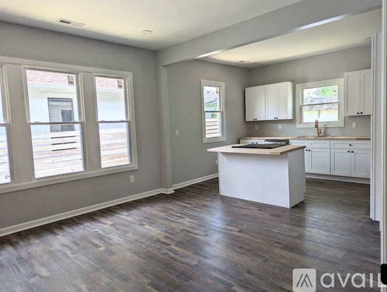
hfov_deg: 71.5
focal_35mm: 24
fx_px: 269
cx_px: 194
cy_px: 146
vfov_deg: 56.9
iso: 36
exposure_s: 1/261
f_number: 1.85
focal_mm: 6.81
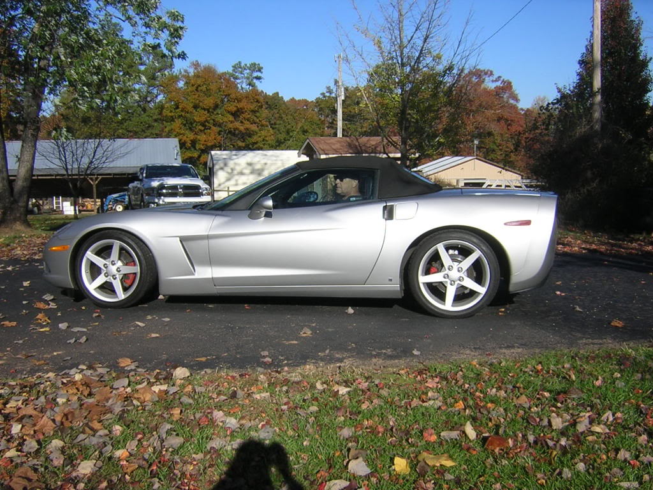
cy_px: 245
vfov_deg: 39.7
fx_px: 679
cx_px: 326
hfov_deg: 51.4
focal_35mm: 36
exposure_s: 1/442
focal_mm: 4.7
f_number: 5.2
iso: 100
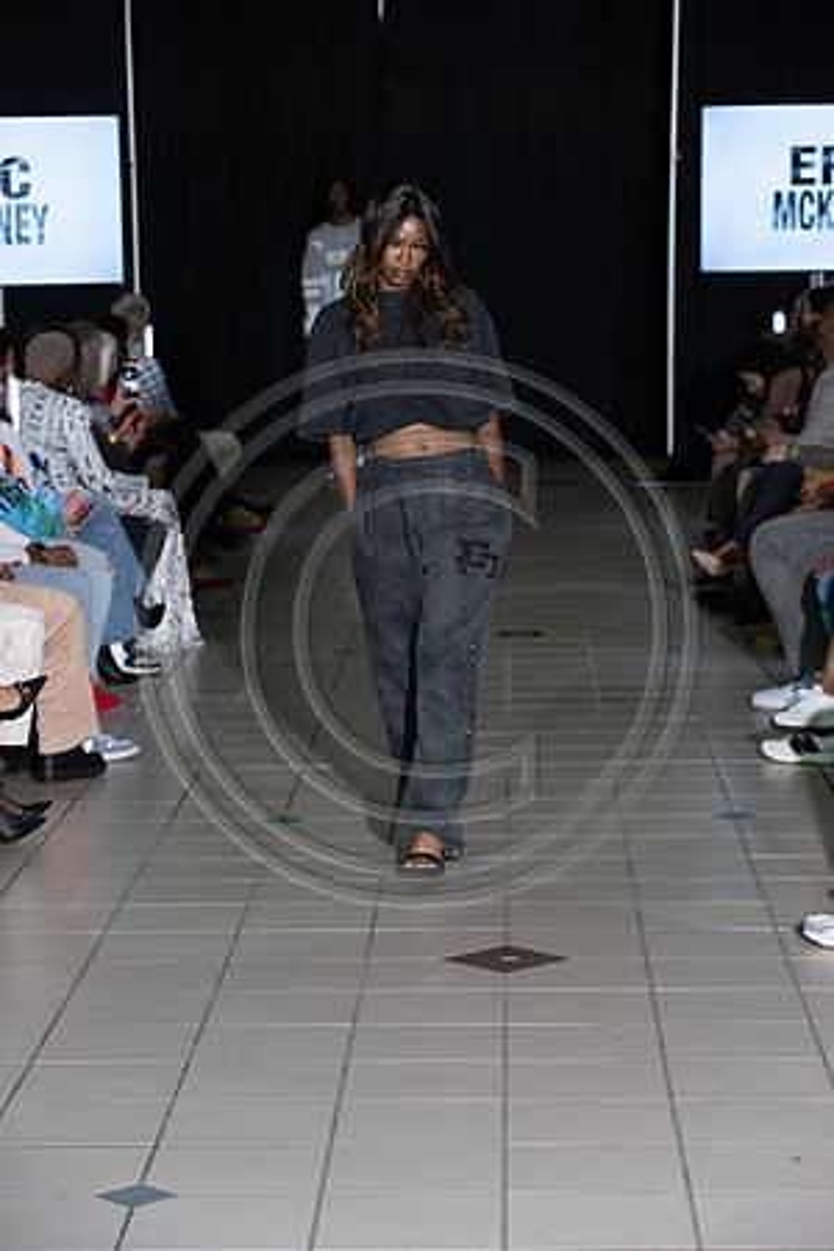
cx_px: 417
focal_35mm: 100
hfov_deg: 13.7
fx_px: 3475
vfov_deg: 20.4
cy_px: 626
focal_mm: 100
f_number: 5.6
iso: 1250
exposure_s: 1/160
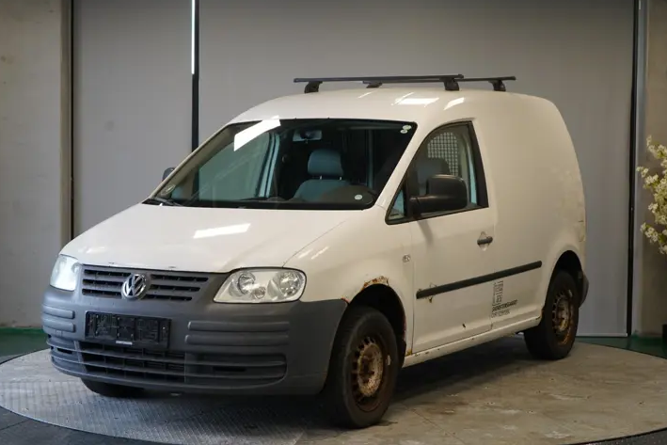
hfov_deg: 29.6
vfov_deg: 20.0
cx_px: 334
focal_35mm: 68
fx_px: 1260
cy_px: 220
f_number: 5.6
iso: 1600
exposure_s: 1/160
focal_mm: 67
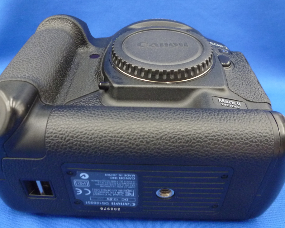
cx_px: 135
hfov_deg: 55.6
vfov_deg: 45.7
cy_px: 102
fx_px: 270
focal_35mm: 32
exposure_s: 1/30
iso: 400
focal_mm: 4.5
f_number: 2.8
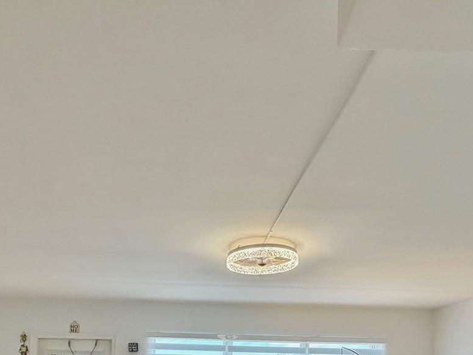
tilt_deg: +2.3
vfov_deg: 41.6
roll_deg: -1.4
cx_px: 224
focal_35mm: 29
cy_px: 358
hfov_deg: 61.6
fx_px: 396
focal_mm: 2.22
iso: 64
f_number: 2.2
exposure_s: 1/120
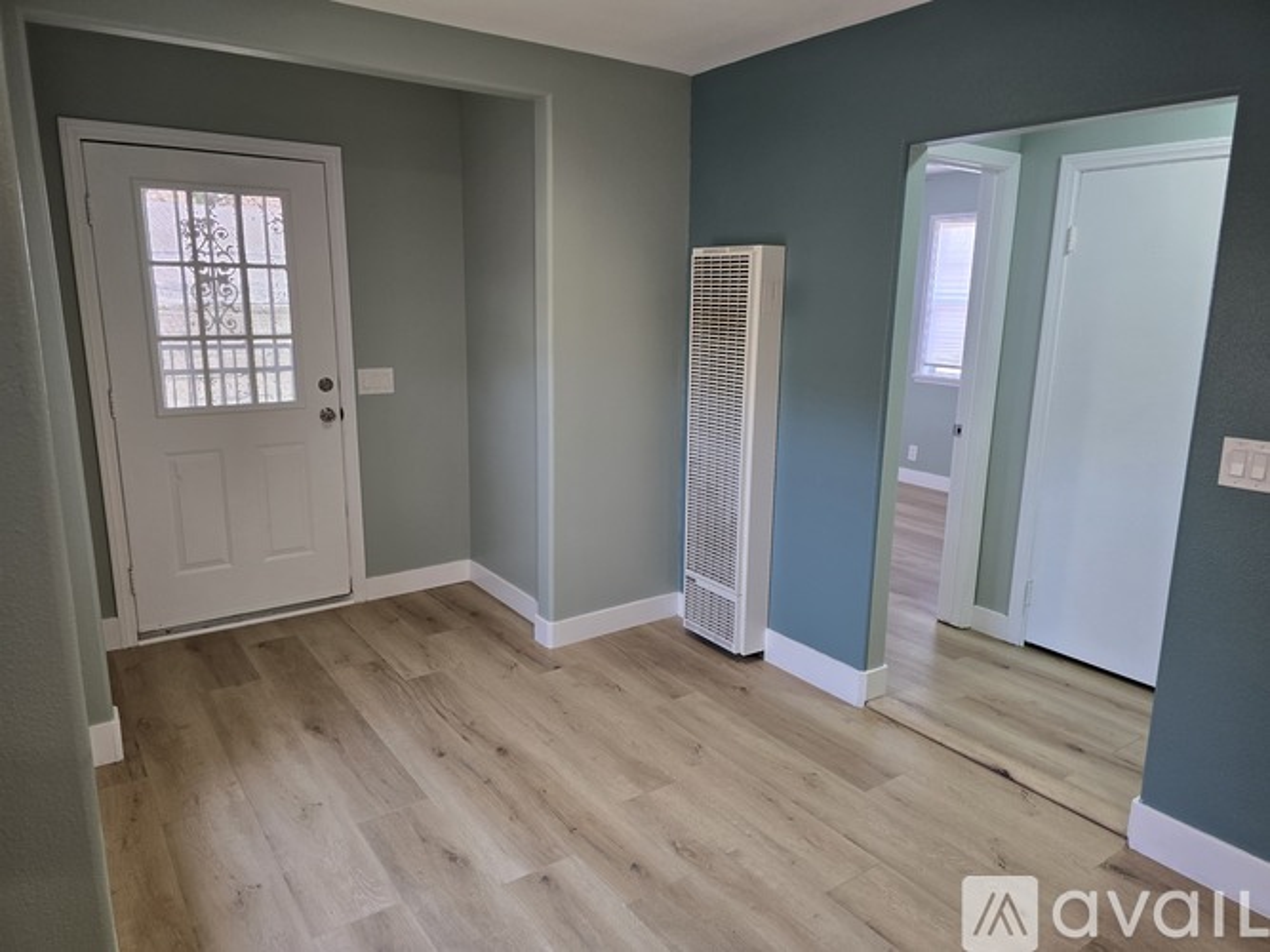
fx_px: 844
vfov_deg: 58.9
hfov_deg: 73.9
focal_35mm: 23
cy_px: 476
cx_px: 635
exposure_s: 1/120
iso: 125
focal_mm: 6.3
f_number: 1.7
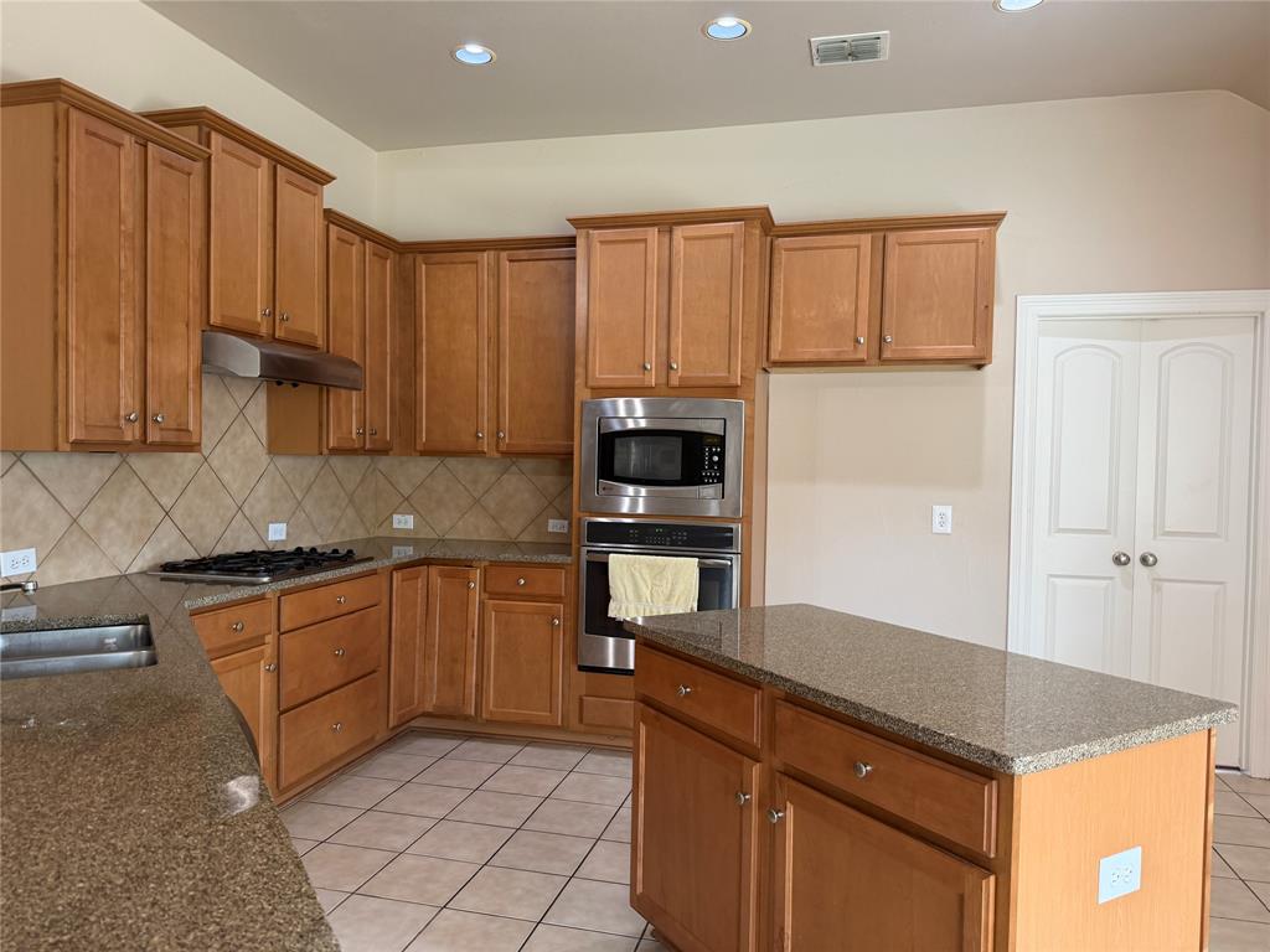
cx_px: 635
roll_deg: -0.3
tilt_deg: -0.2
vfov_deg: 56.8
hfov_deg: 71.6
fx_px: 881
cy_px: 476
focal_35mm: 24
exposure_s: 1/60
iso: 200
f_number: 1.78
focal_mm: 6.76
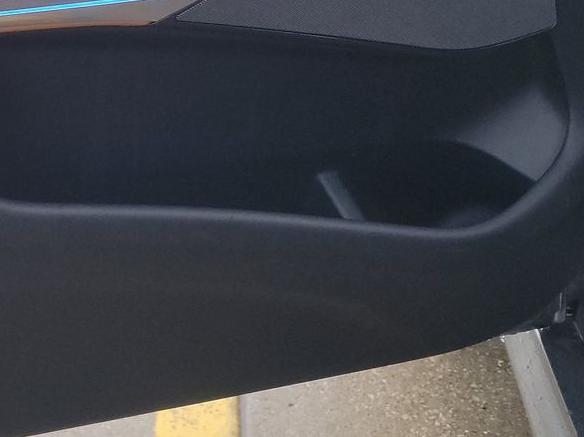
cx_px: -20
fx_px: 1113
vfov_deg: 21.9
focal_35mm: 66
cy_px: 68
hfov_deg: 27.5
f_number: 1.8
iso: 818
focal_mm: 6.7
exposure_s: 1/59
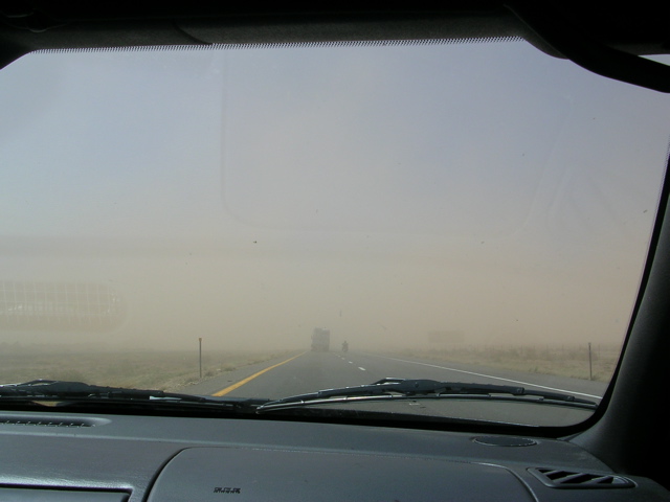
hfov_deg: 49.0
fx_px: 735
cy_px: 251
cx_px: 335
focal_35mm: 38
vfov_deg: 37.7
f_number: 5.6
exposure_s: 1/380
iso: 50
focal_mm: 5.8
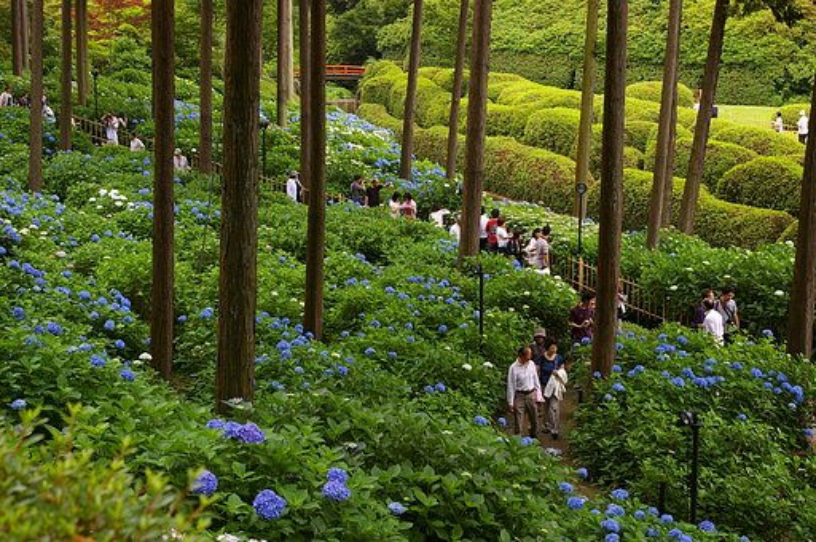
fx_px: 1290
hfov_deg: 35.1
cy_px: 271
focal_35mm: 57
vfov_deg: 23.7
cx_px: 408
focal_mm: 38
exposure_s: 1/90
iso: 400
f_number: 6.7
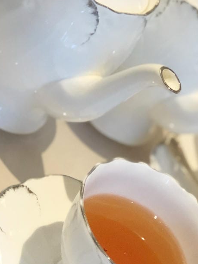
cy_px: 145
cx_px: 158
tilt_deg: -37.1
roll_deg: -40.6
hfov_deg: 9.9
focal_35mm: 149
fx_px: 1136
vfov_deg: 13.2
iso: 320
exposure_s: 1/30
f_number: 2.8
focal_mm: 6.6
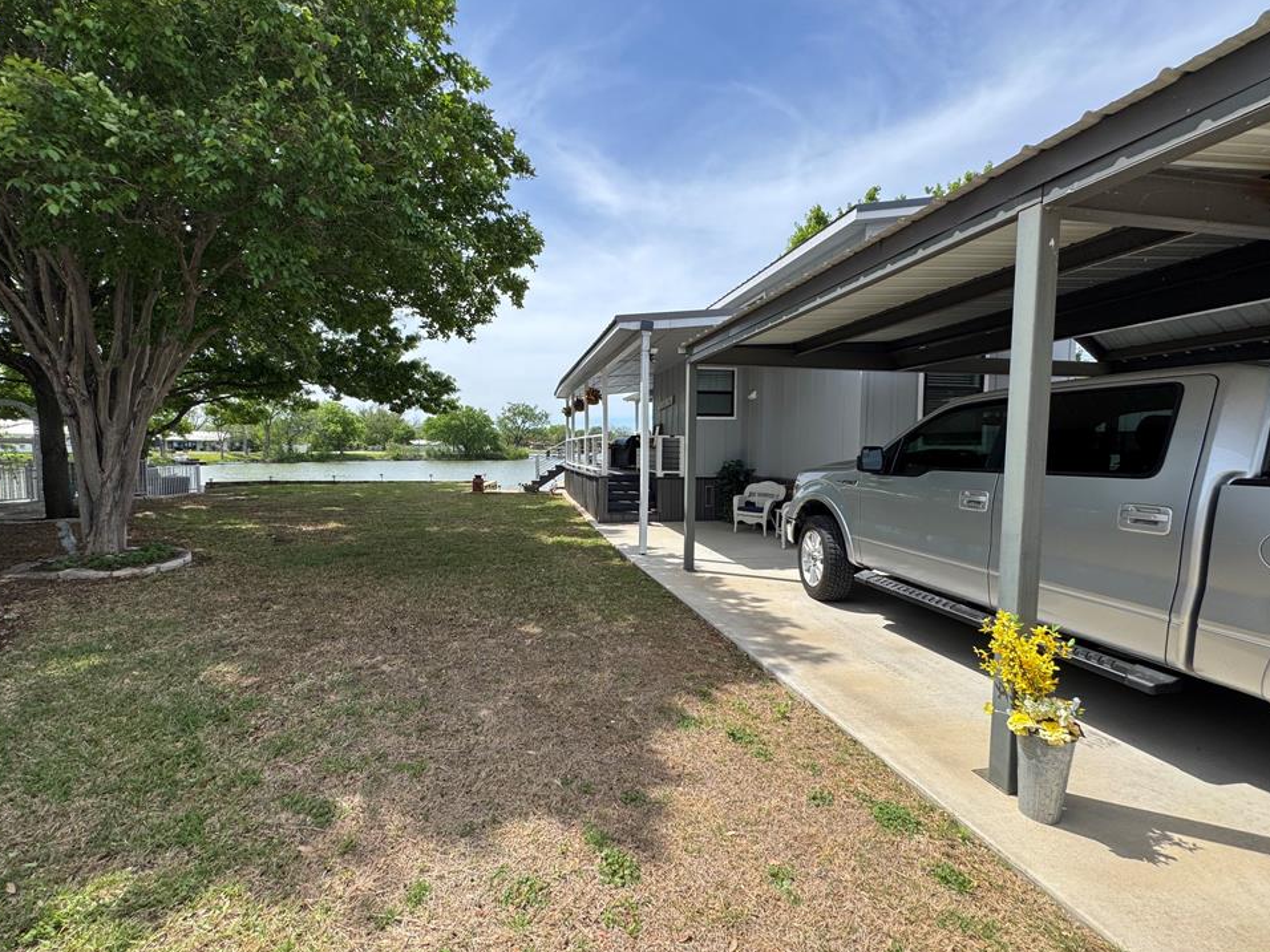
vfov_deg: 81.7
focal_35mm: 15
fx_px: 550
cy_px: 481
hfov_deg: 98.1
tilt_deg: -4.7
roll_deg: -0.6
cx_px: 599
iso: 50
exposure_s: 1/1506
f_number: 2.2
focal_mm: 2.22
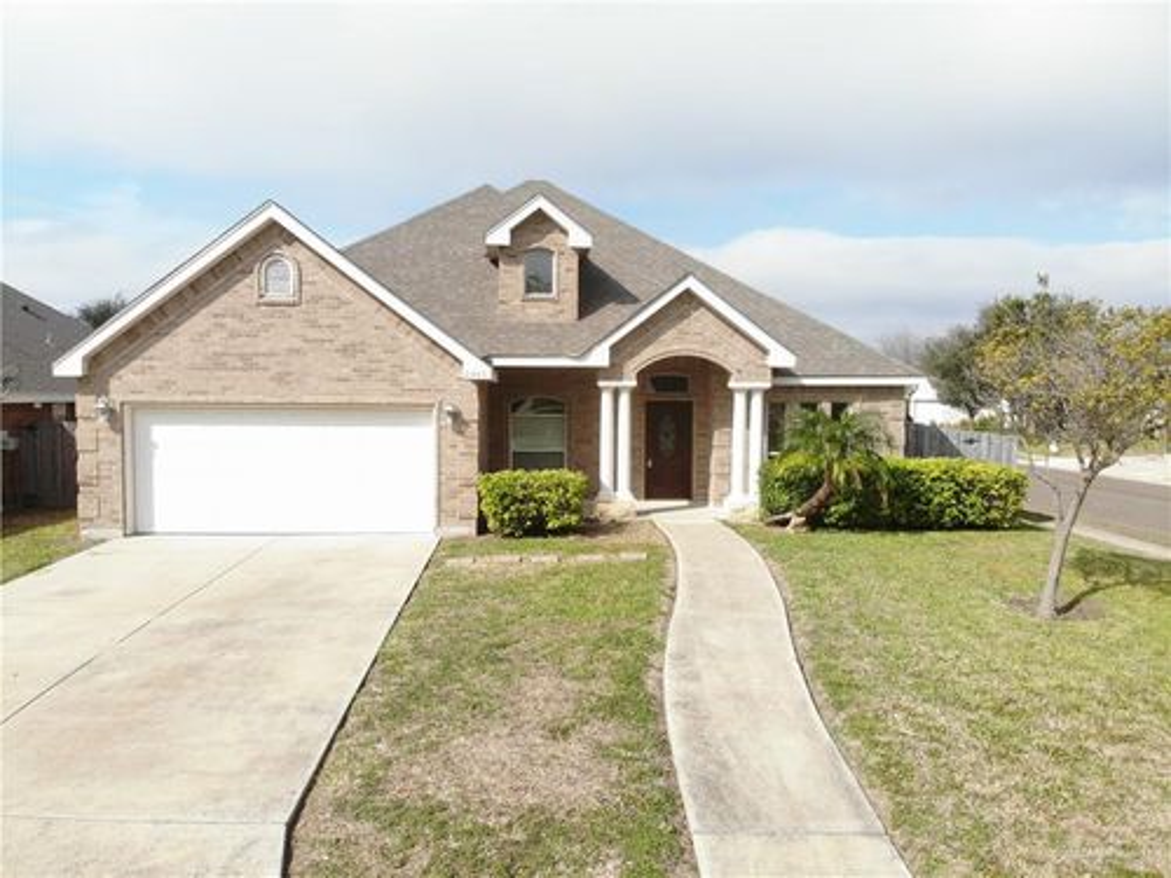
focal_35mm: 24
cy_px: 439
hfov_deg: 71.6
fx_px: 812
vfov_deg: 56.8
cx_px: 586
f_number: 2.8
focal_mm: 4.5
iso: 100
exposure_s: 1/736
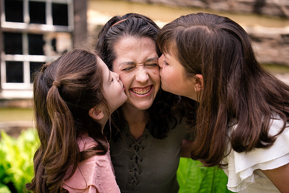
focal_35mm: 67
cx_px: 144
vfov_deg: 20.3
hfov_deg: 30.1
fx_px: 538
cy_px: 96
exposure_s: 1/320
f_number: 2.8
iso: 100
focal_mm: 67
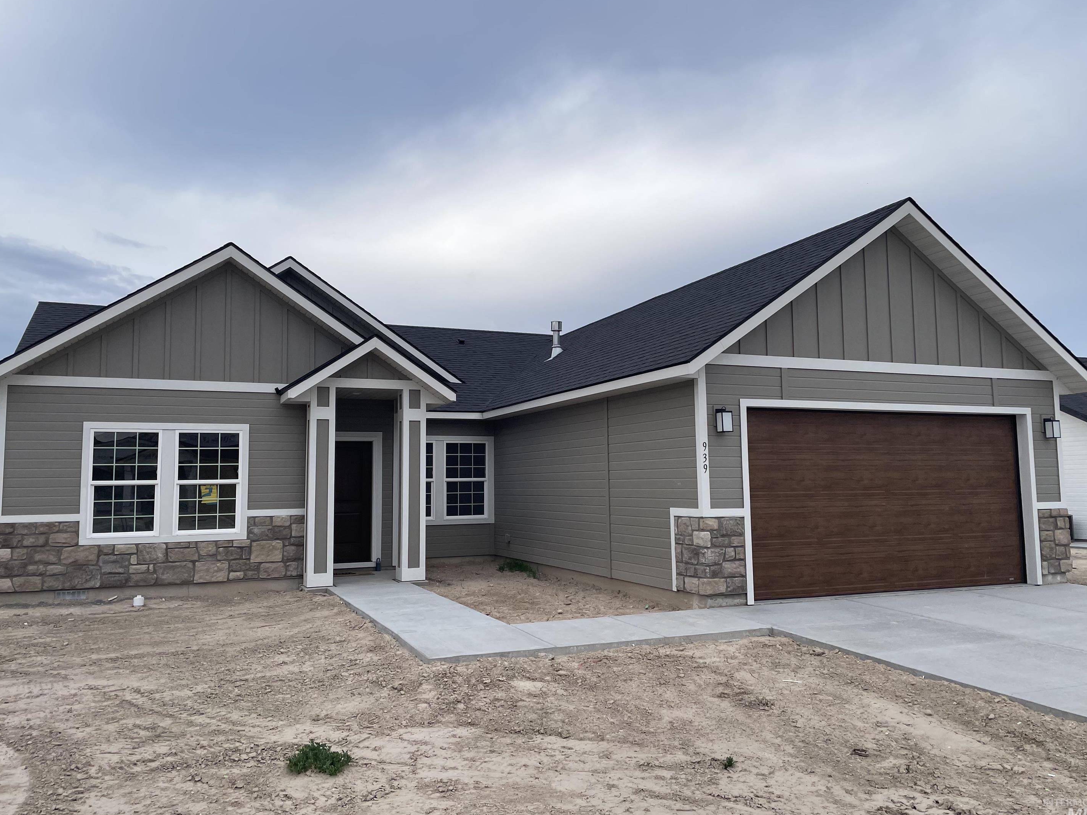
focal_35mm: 28
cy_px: 403
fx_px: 879
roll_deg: +1.4
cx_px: 546
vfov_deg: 49.7
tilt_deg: +6.1
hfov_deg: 63.5
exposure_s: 1/1125
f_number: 1.6
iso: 32
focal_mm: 4.2
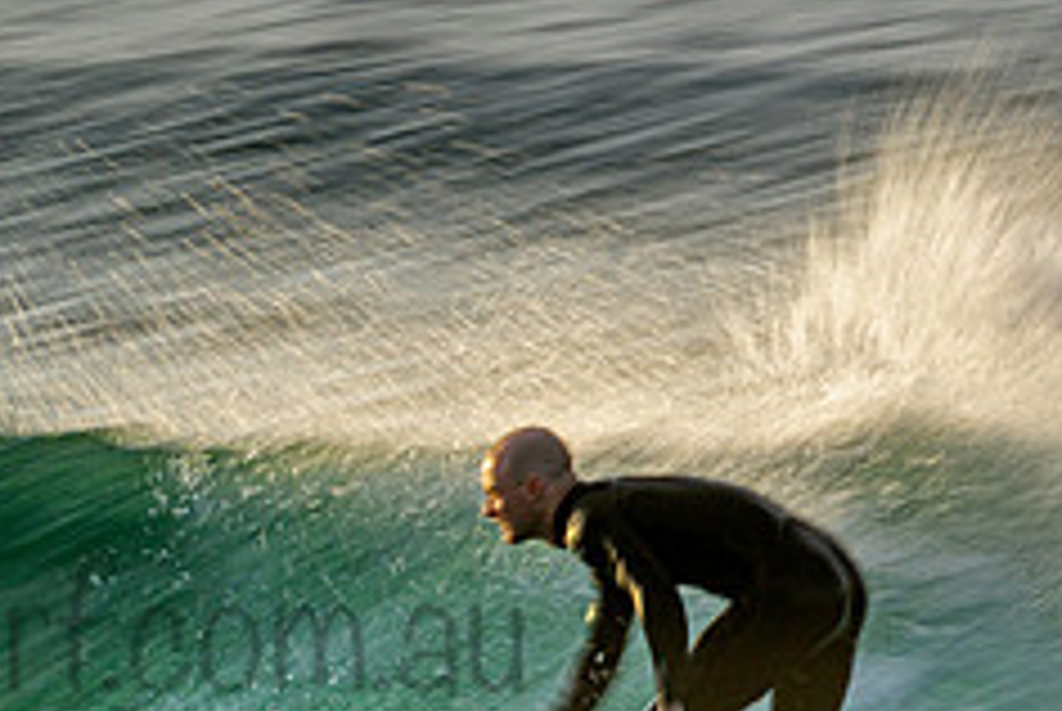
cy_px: 587
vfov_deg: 0.7
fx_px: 54347
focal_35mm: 1840
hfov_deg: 1.1
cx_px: 50
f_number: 22
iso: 100
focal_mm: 500
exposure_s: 1/20
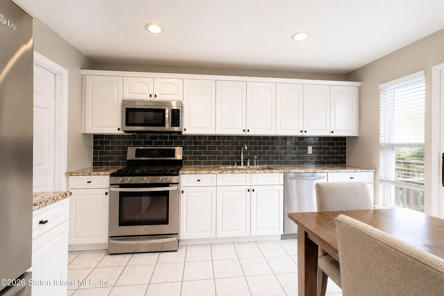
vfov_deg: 77.3
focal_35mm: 15
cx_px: 222
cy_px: 148
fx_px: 185
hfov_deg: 100.4
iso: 1250
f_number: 7.1
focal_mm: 10
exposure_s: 1/60
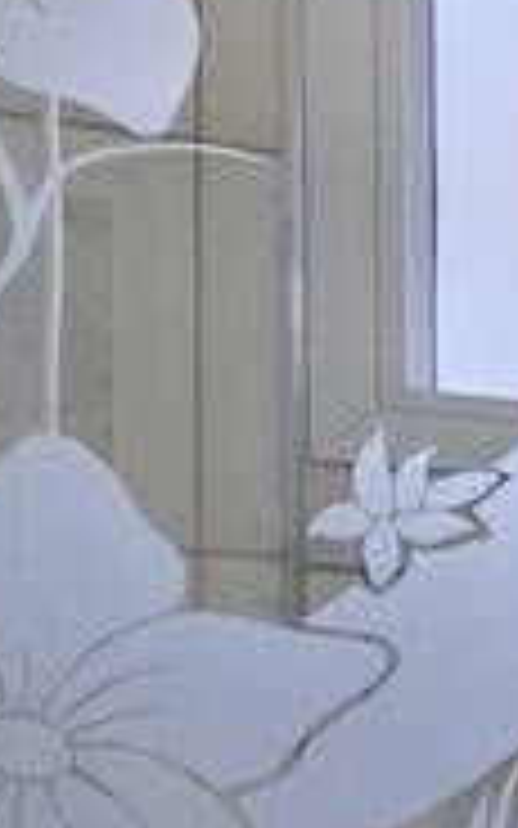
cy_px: 821
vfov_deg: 24.7
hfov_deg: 11.1
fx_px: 1807
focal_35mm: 80
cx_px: 1518
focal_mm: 1.7
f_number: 2.2
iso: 64
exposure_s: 1/60
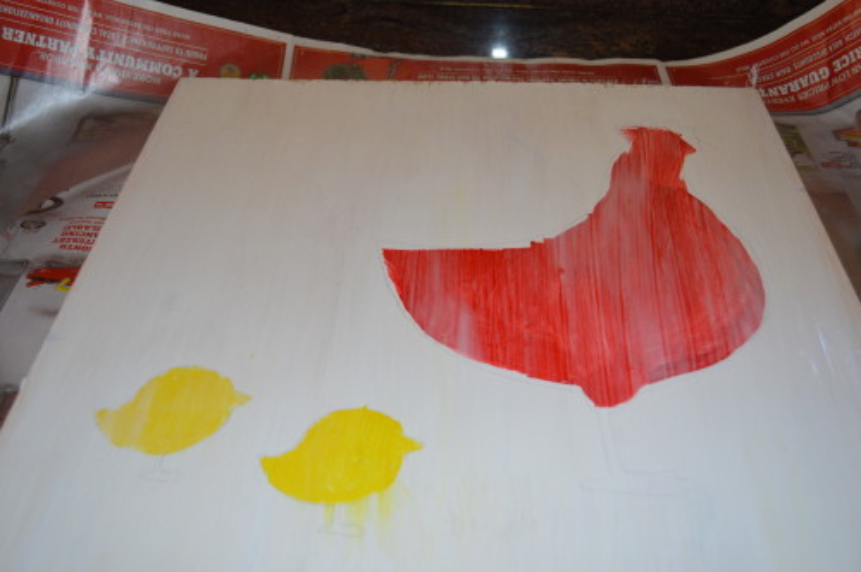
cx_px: 430
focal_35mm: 33
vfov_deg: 39.9
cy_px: 286
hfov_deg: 57.3
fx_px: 788
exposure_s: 1/60
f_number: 4
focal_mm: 22
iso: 400
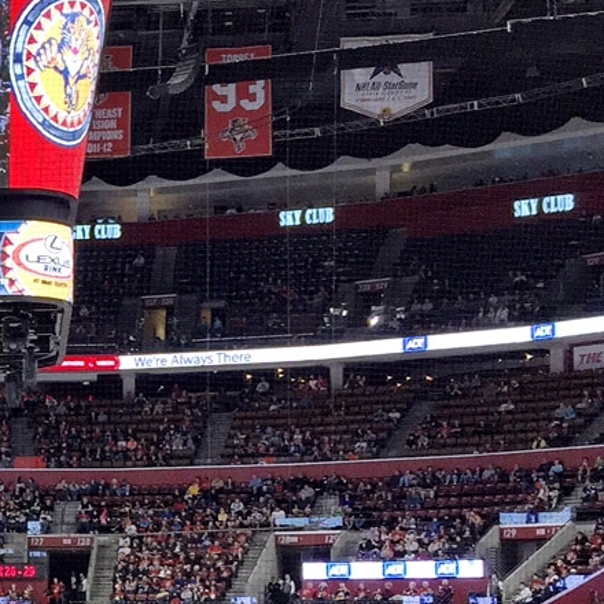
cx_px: -305
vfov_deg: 18.1
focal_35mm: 95
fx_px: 1875
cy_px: 523
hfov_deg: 16.6
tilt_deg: +4.0
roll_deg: -0.5
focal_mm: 4.15
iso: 32
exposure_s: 1/60
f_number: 2.2
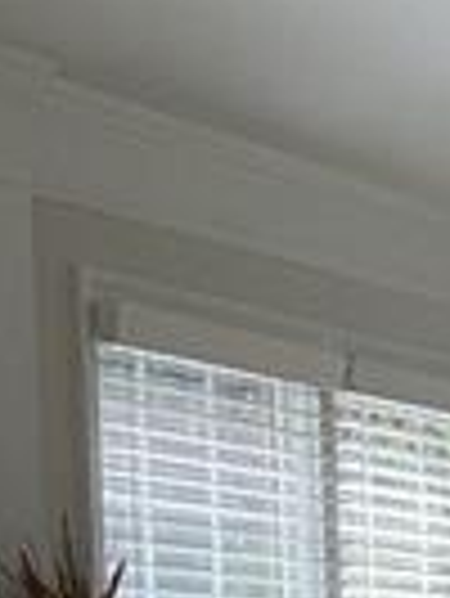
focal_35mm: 179
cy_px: 1192
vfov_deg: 10.2
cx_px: 1112
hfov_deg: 7.7
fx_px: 3098
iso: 40
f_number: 2.4
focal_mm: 3.3
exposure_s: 1/120
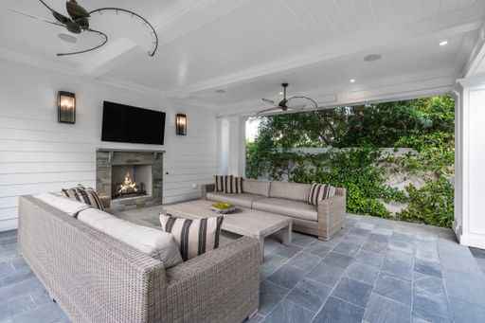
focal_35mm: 16
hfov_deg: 95.0
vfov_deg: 72.0
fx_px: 222
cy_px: 162
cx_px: 242
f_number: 8
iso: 160
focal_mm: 16.5
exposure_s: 1/20
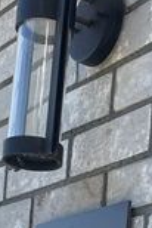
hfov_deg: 11.7
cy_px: 291
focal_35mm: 117
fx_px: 739
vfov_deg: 16.6
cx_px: 124
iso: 32
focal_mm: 4.2
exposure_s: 1/489
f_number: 1.6
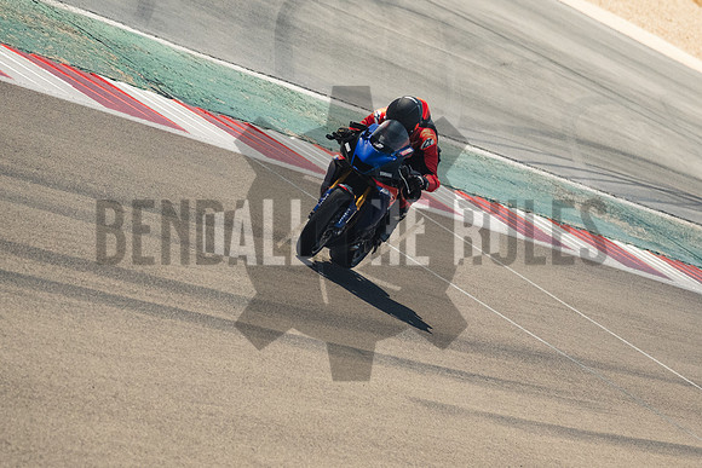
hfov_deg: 5.2
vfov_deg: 3.5
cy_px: 216
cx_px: 470
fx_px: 7670
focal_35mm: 393
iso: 1600
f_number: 4.8
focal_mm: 153.3
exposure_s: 1/4000
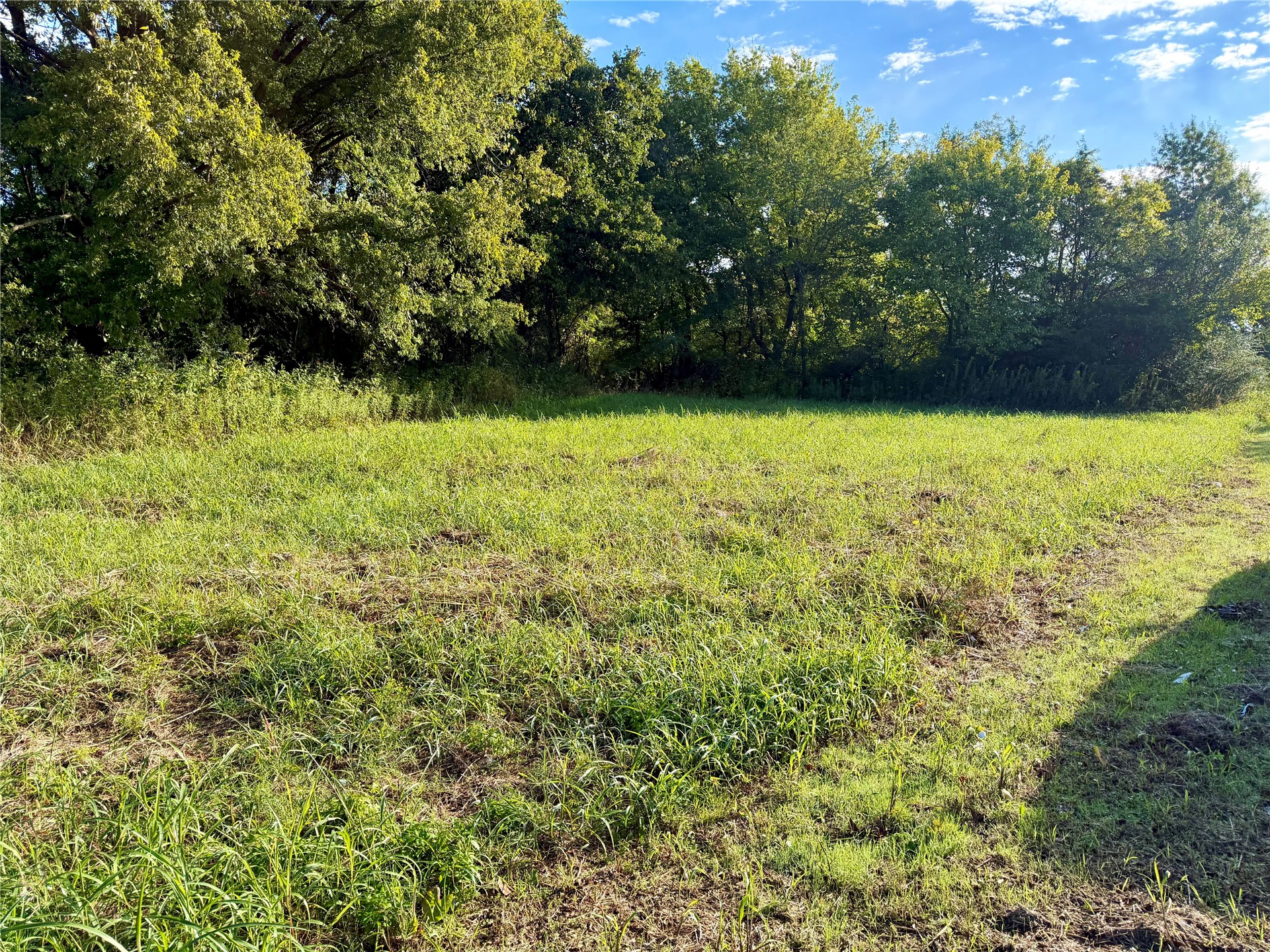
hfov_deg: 71.6
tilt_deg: -8.1
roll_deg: -2.7
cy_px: 476
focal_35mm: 24
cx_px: 635
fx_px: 881
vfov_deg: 56.8
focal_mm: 6.76
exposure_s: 1/1653
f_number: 1.78
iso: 100
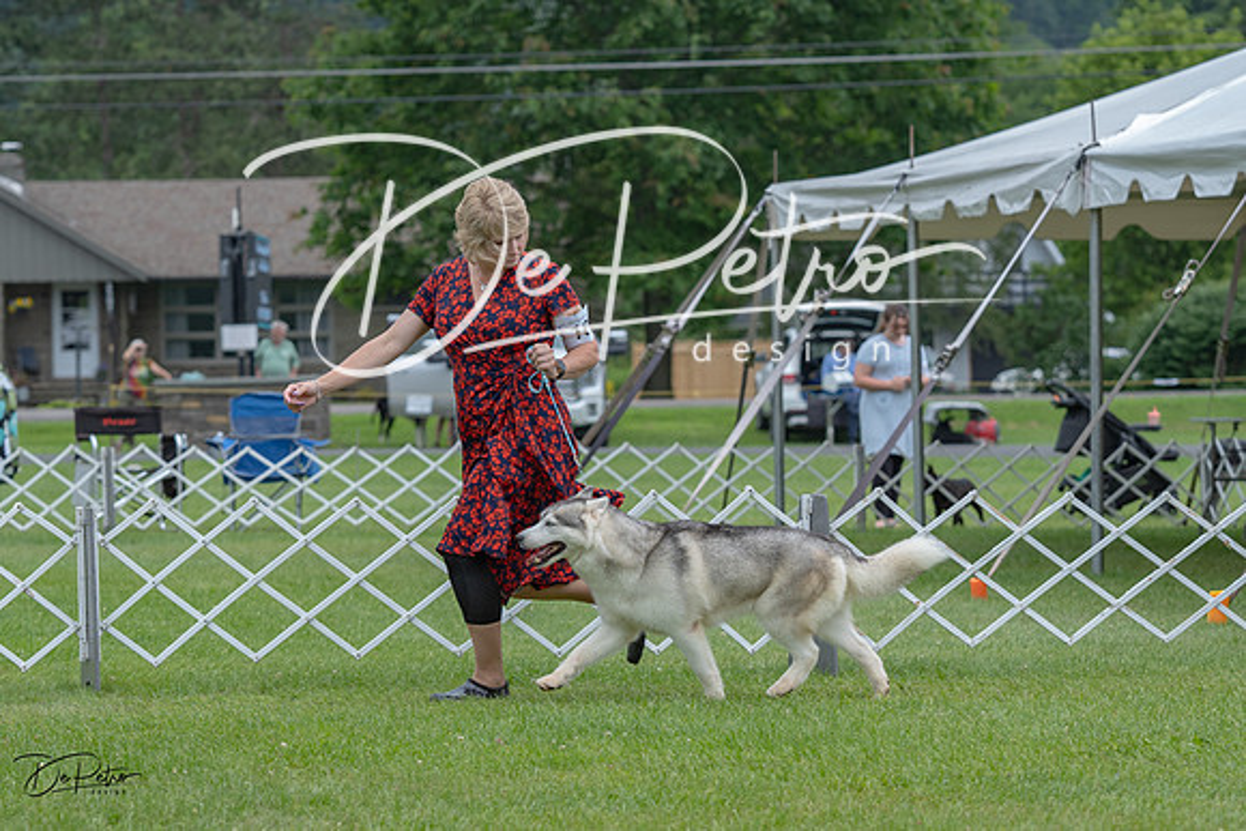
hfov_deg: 13.2
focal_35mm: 156
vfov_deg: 8.8
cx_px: 623
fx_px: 5400
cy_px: 416
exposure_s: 1/1250
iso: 400
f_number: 4.5
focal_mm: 104
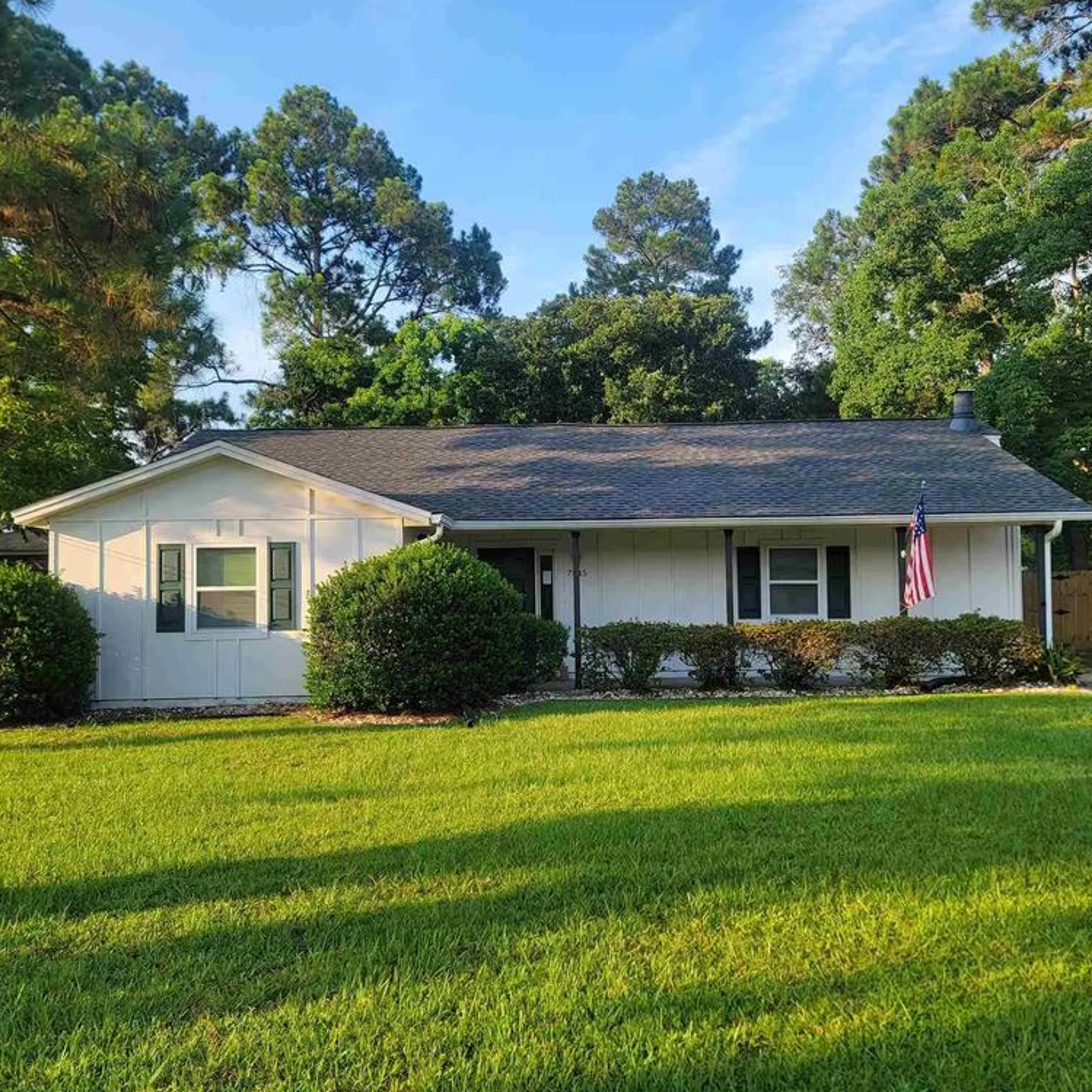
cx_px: 569
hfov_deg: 55.6
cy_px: 534
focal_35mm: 29
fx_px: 1035
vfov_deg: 55.6
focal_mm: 6.7
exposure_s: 1/252
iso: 16
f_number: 1.8
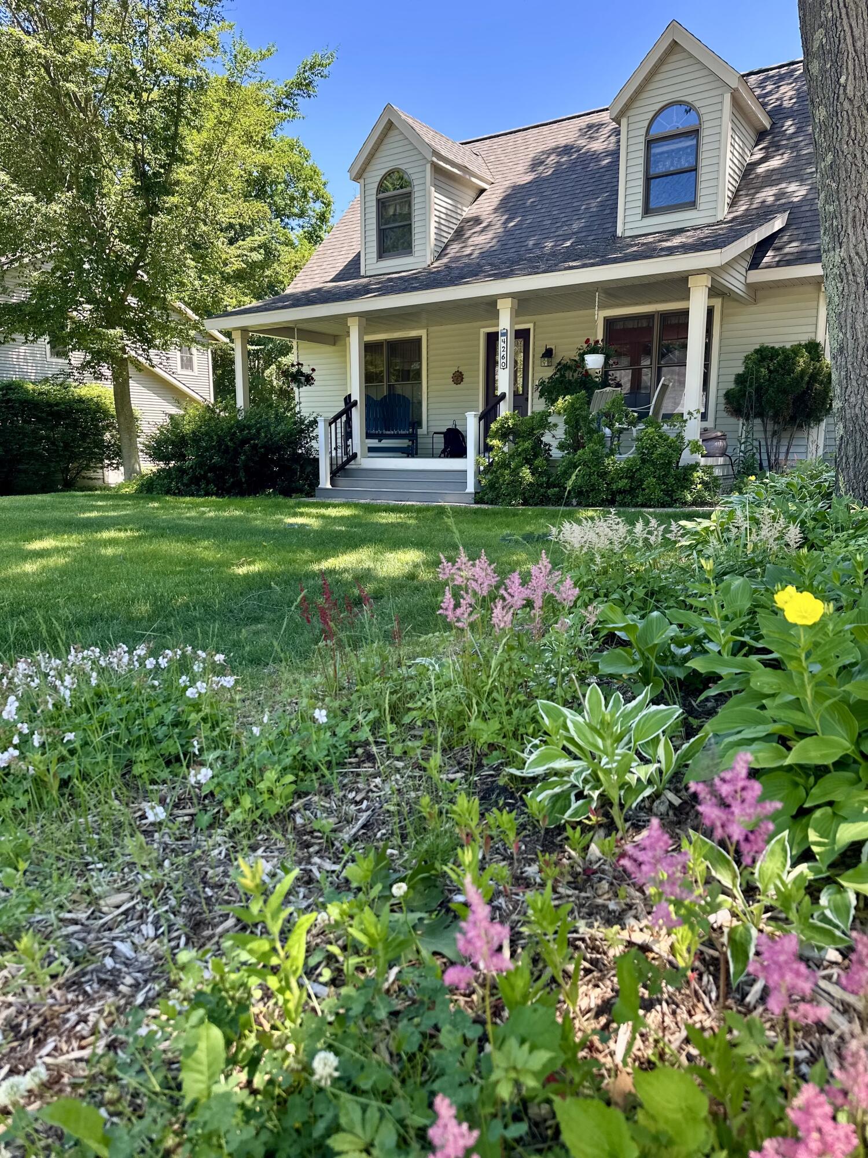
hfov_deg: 56.8
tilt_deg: -8.8
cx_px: 434
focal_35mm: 24
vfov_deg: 71.6
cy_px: 579
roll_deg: -1.2
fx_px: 802
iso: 80
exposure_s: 1/672
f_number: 1.78
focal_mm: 6.86
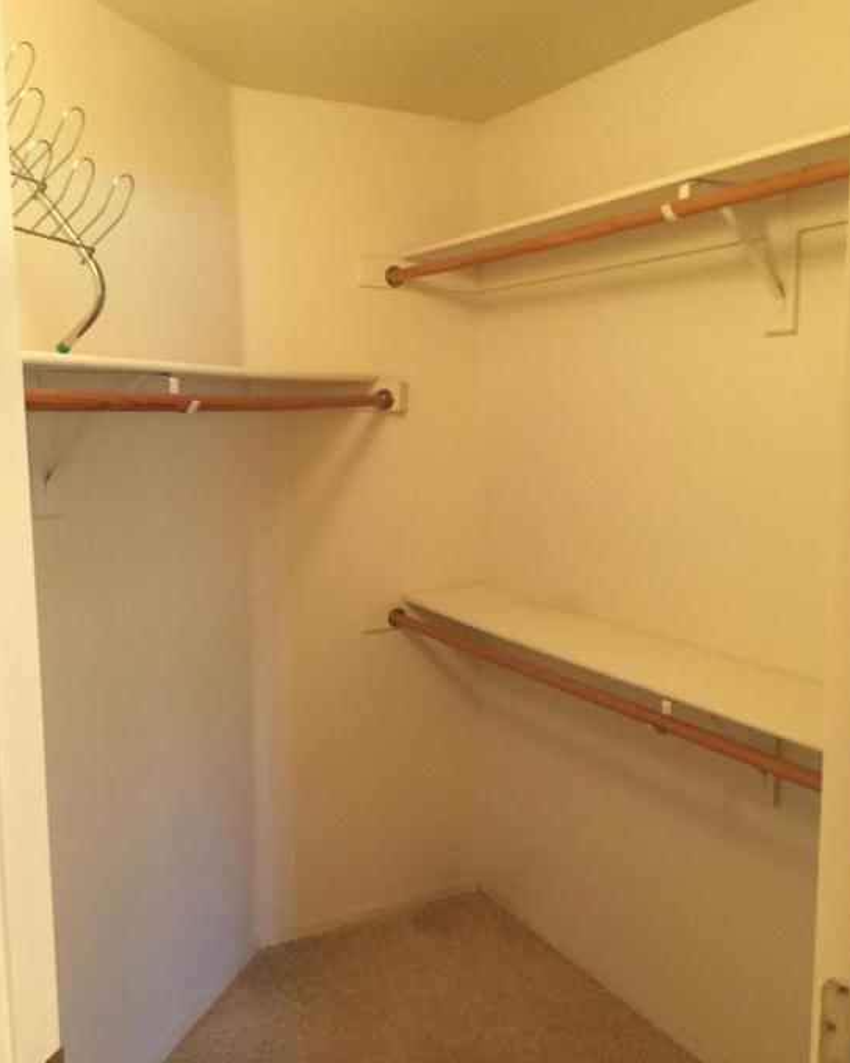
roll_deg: -0.1
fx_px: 1006
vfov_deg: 55.7
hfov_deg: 45.8
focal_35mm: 32
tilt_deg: -6.3
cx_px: 448
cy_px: 539
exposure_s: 1/24
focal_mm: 4.15
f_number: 2.2
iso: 250
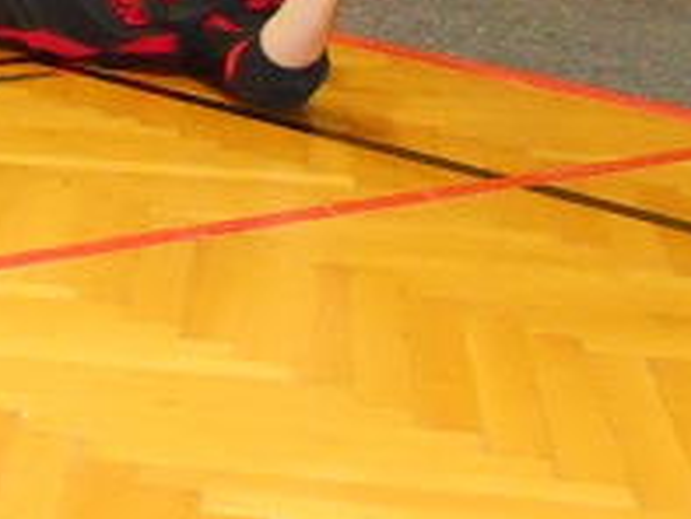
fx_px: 2597
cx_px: -533
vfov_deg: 10.9
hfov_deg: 13.6
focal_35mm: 130
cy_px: -298
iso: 1250
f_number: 2.8
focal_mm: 5.7
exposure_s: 1/25
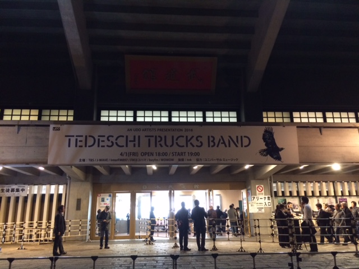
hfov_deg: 61.7
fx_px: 301
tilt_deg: +14.3
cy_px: 134
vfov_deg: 48.2
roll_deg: +3.2
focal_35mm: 29
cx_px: 180
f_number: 2.2
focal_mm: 4.15
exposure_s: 1/30
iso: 250
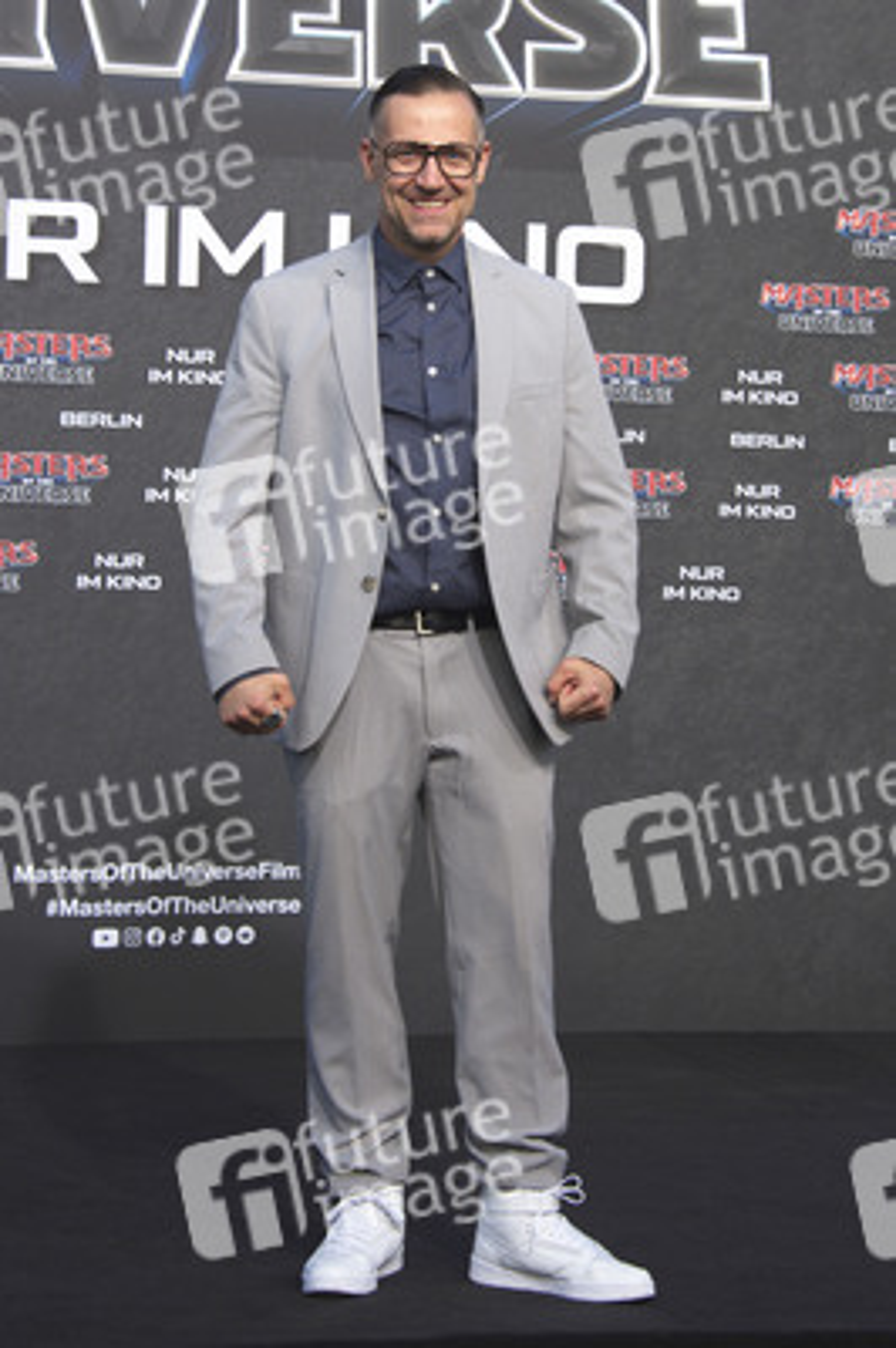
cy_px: 674
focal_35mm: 70
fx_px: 2618
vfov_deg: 28.9
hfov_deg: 19.4
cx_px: 448
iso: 320
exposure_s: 1/320
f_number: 6.3
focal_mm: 70
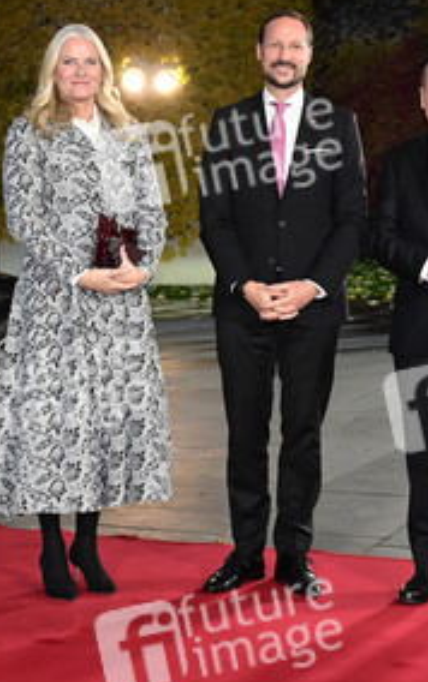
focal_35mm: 53
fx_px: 987
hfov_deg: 24.3
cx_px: 289
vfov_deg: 38.0
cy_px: 276
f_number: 5
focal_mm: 37
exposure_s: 1/160
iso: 5000
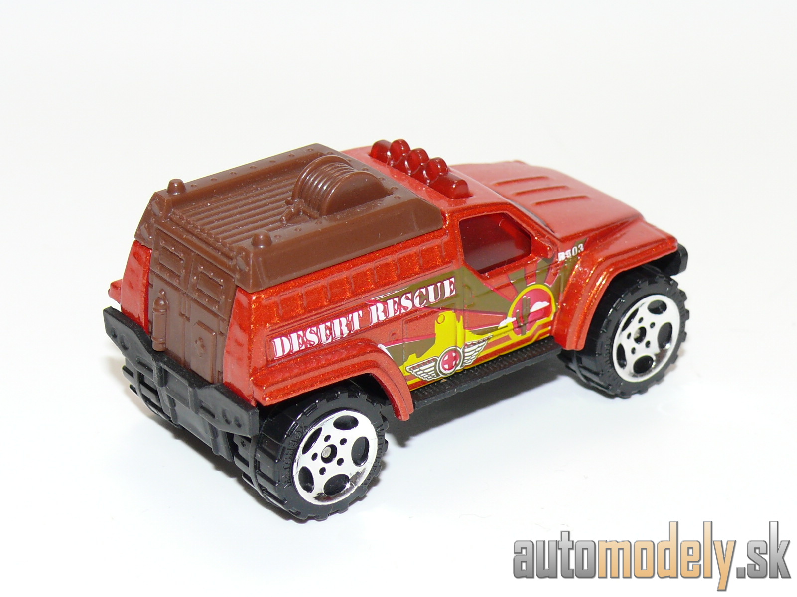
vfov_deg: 15.6
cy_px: 298
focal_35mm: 95
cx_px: 398
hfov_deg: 20.7
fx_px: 2187
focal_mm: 12.9
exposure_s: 1/30
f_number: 4
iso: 100
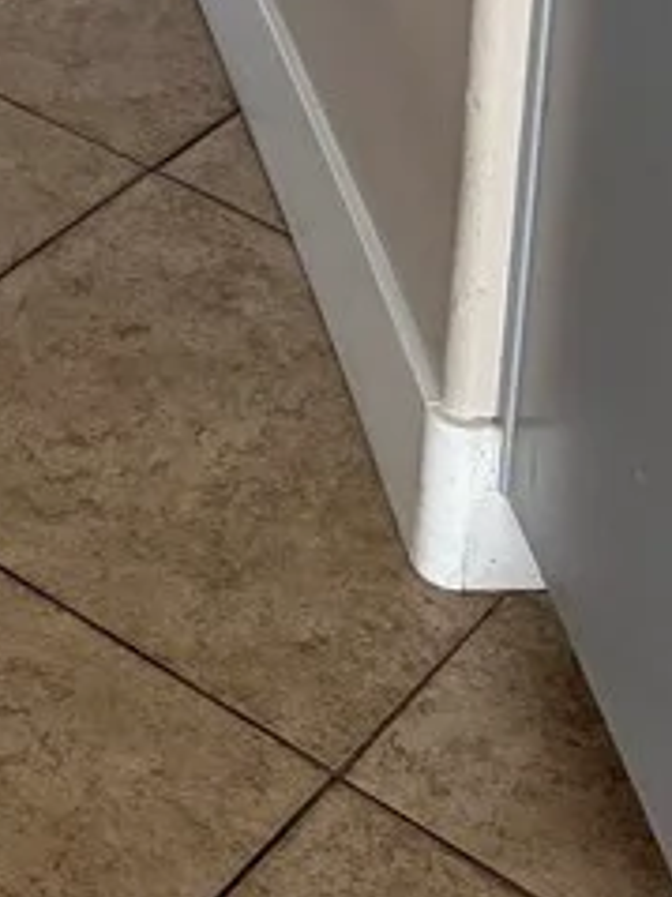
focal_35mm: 103
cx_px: -285
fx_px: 2668
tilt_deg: -18.1
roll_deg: +0.9
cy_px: -574
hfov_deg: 13.6
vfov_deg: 16.7
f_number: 1.78
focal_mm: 6.76
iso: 200
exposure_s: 1/81
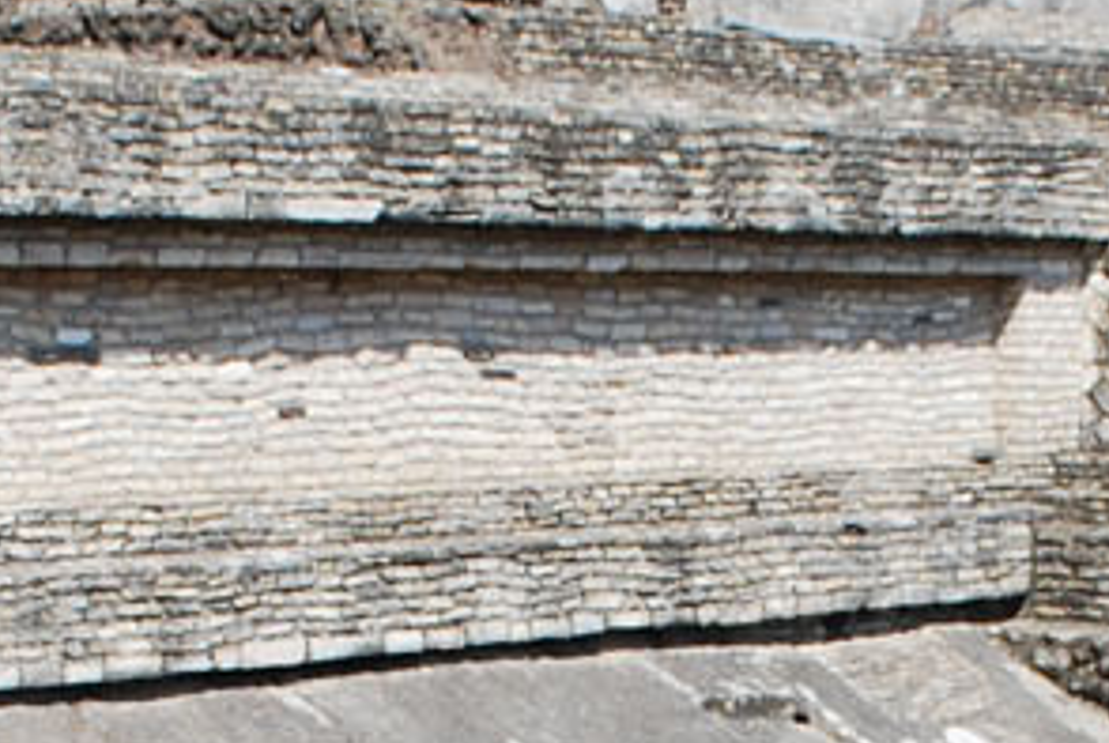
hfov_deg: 13.8
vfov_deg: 9.1
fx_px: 4566
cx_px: 790
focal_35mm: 148
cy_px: 1048
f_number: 8
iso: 100
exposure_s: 1/250
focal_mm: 18
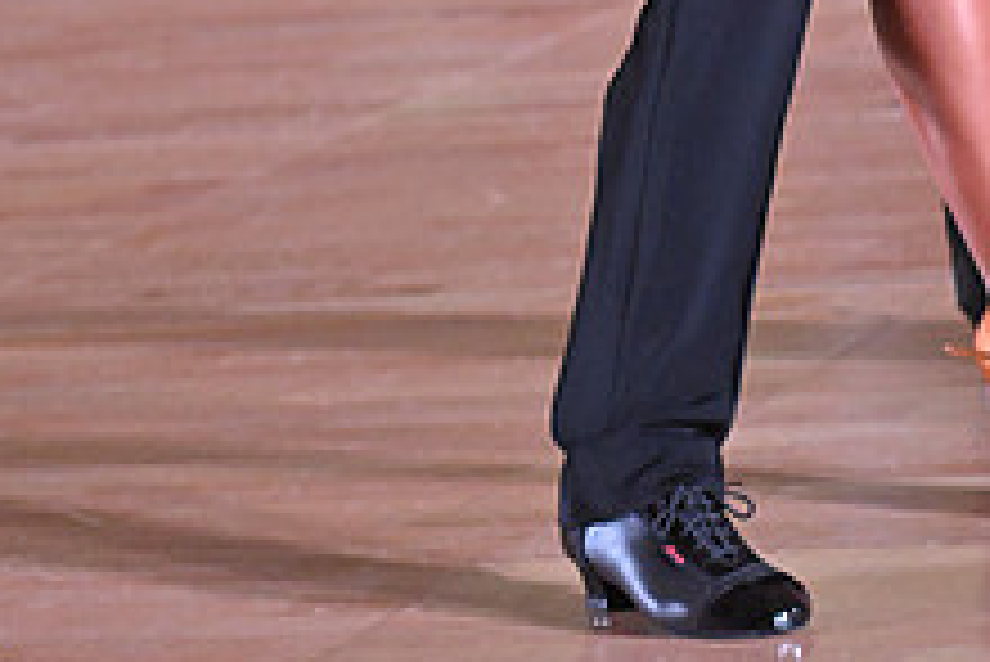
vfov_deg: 4.4
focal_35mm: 306
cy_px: -608
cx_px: 646
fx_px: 8420
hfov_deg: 6.7
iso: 5000
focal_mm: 116
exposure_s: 1/400
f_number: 4.5
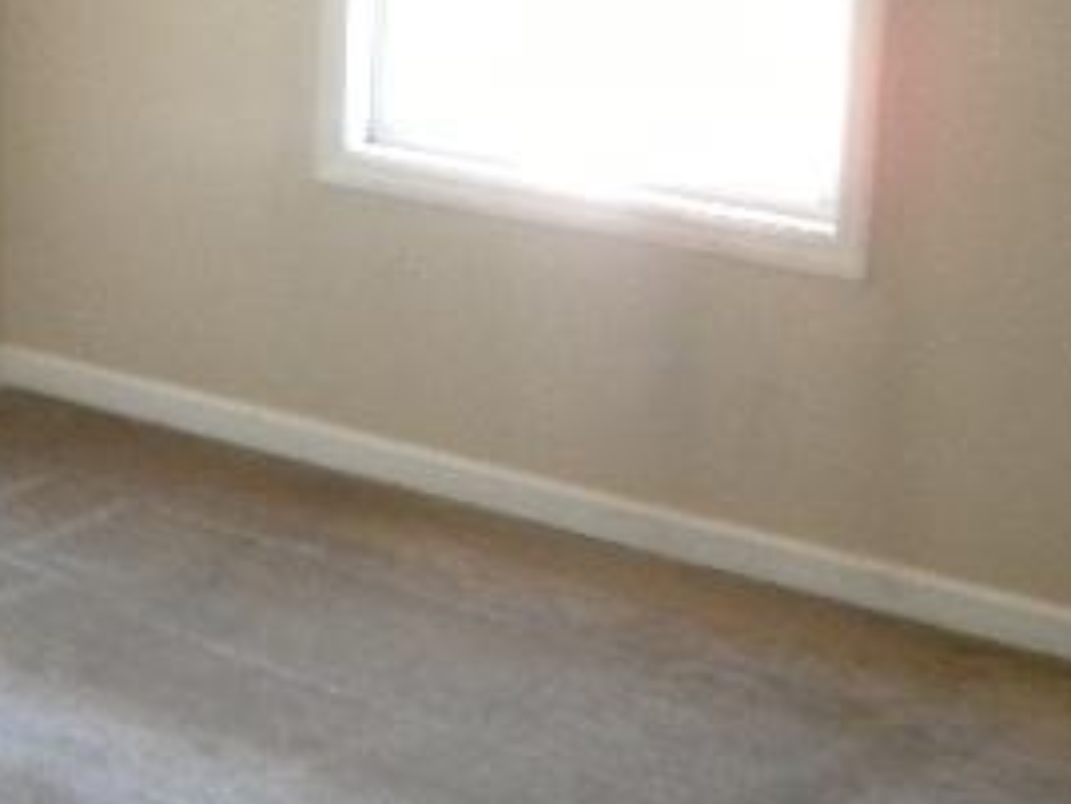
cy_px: 119
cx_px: 139
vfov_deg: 16.6
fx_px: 2724
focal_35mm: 88
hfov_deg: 21.8
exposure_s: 1/30
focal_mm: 6.6
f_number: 3.5
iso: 400
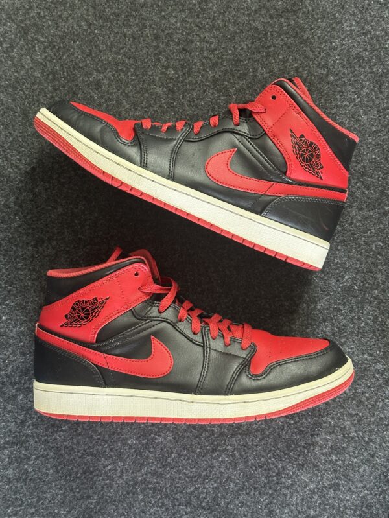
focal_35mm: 48
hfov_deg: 30.3
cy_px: 259
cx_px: 194
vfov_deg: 39.6
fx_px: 719
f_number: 1.78
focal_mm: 6.86
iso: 250
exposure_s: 1/33
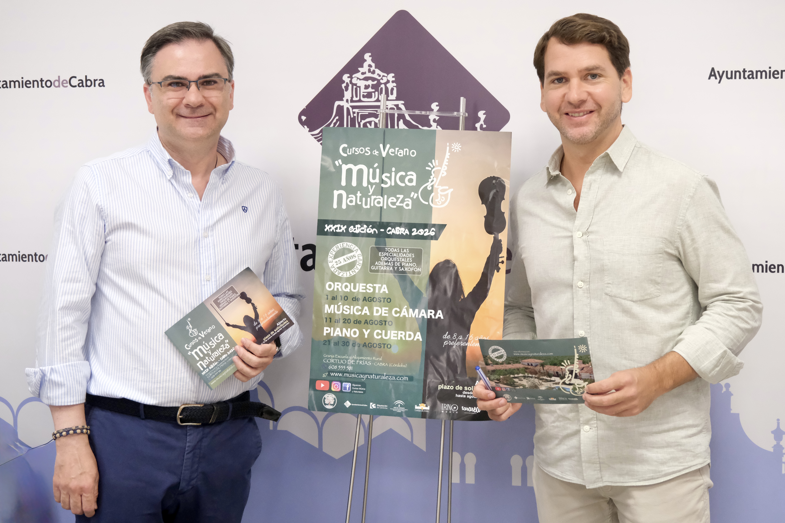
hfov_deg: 40.3
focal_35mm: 49
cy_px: 262
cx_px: 392
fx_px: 1068
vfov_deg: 27.5
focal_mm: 32.5
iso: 5000
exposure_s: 1/220
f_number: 4
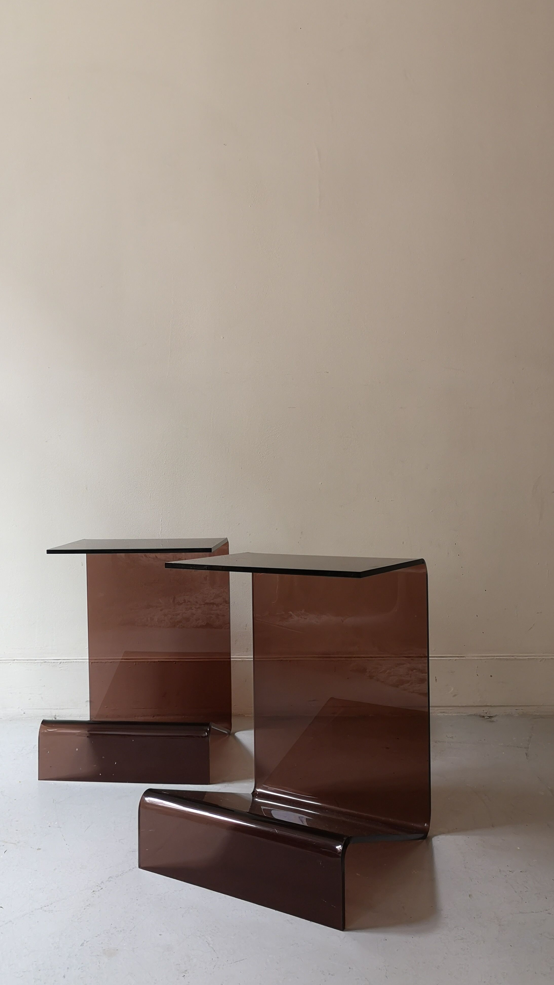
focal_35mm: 30
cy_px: 501
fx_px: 783
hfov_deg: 38.9
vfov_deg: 64.3
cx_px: 259
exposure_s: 1/50
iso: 125
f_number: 1.8
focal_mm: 3.95
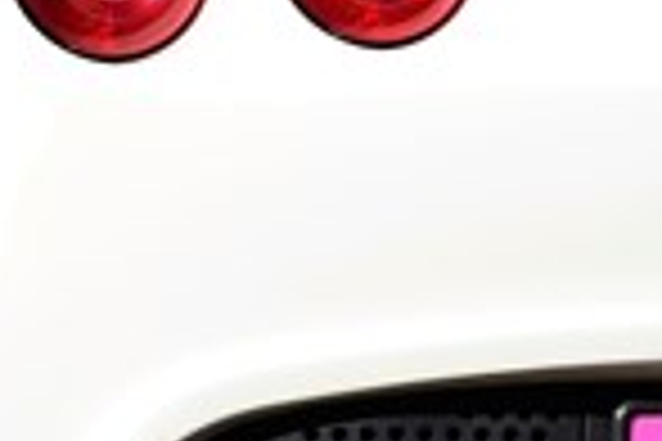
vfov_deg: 1.8
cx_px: 230
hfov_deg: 2.6
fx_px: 14342
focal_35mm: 780
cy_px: 256
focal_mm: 120
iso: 100
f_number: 8
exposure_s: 1/200
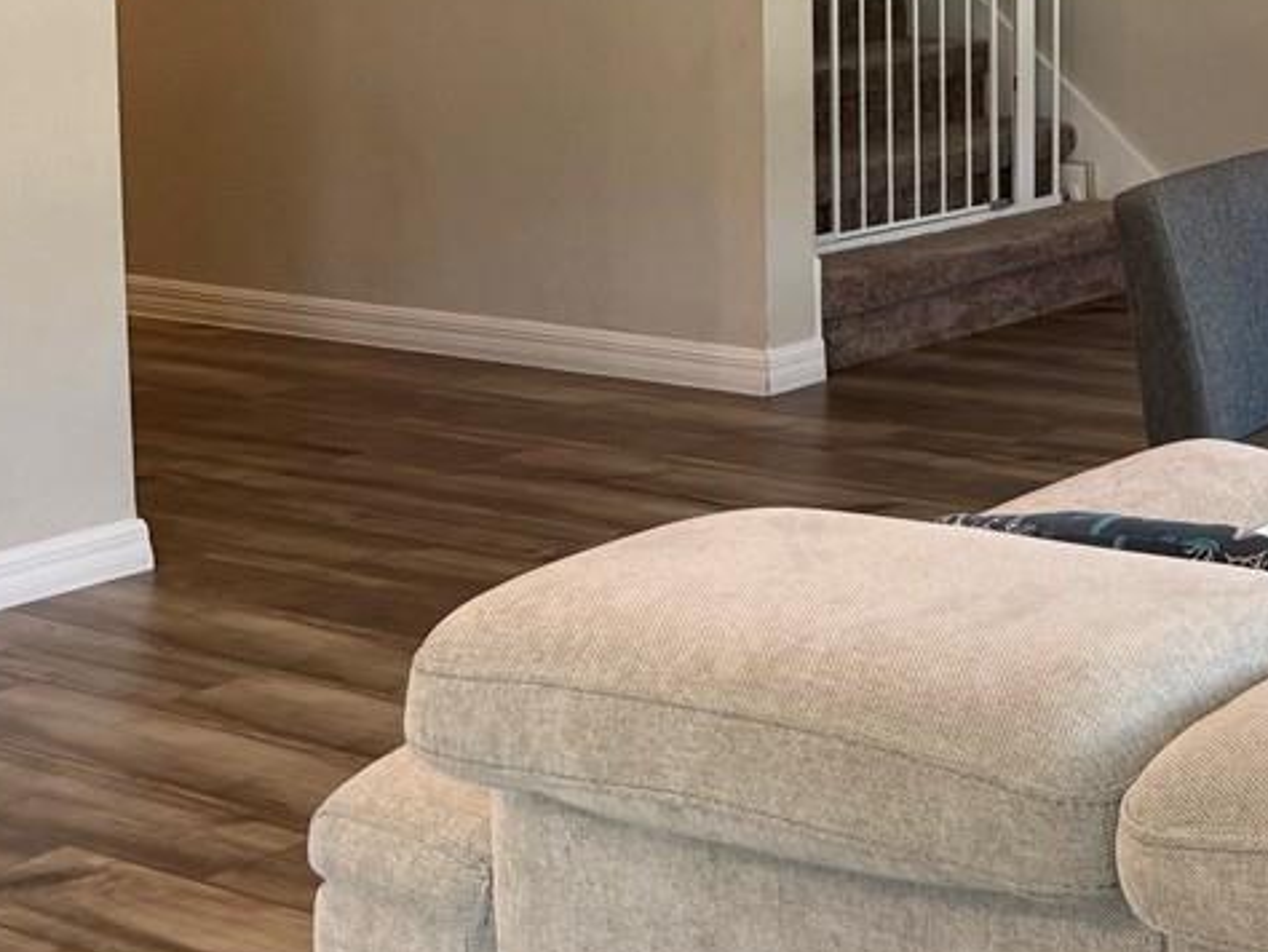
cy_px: -273
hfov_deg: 20.4
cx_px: 1934
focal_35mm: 81
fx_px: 2969
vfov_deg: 17.2
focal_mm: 6.76
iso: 125
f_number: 1.78
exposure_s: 1/60
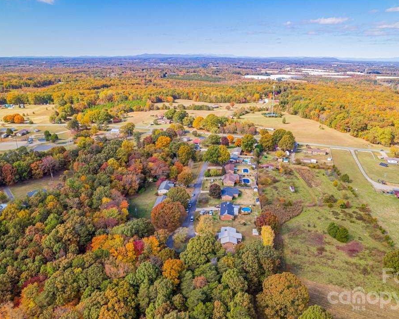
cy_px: 159
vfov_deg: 56.8
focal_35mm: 25
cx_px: 218
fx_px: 295
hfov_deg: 68.0
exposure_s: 1/80
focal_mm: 8.38
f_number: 2.8
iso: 100
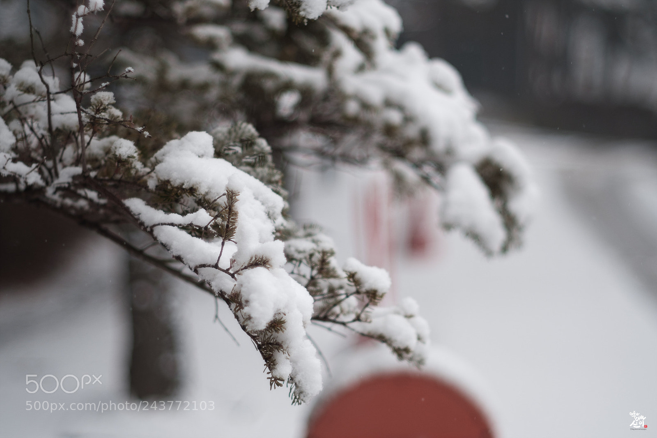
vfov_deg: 35.0
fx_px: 693
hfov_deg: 50.7
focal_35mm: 38
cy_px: 219
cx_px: 328
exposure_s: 1/450
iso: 200
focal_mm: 25
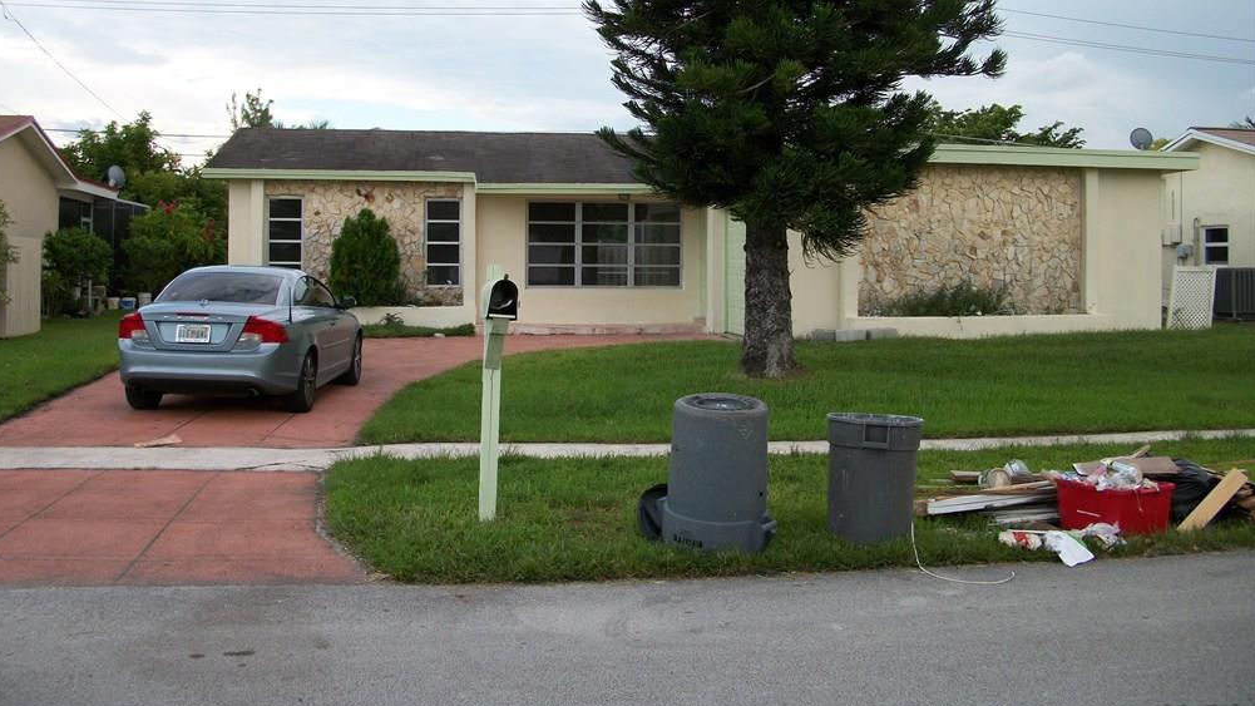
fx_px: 1298
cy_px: 240
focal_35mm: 39
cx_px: 616
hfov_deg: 51.6
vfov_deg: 30.2
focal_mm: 6.3
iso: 80
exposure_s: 1/250
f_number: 3.1
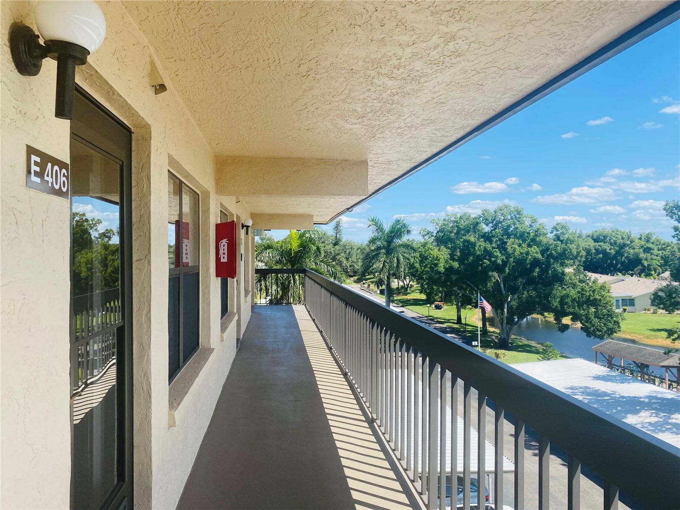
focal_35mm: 26
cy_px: 255
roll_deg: +0.3
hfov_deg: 67.3
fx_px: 511
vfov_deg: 53.1
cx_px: 340
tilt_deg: +0.3
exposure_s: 1/1585
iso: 32
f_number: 1.8
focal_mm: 4.25
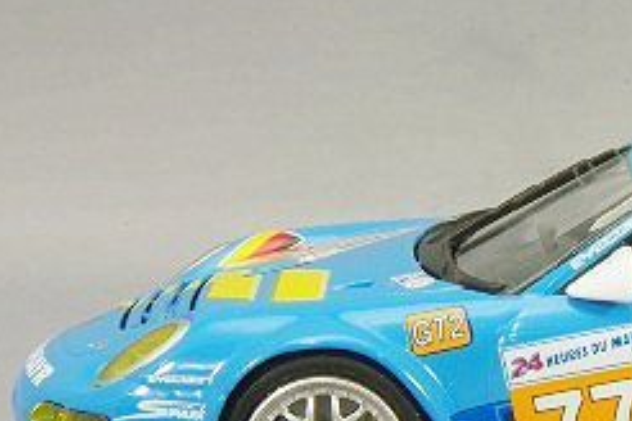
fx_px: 5108
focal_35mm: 291
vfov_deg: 4.7
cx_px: 724
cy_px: 209
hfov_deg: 7.0
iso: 400
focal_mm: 75
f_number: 32
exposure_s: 1
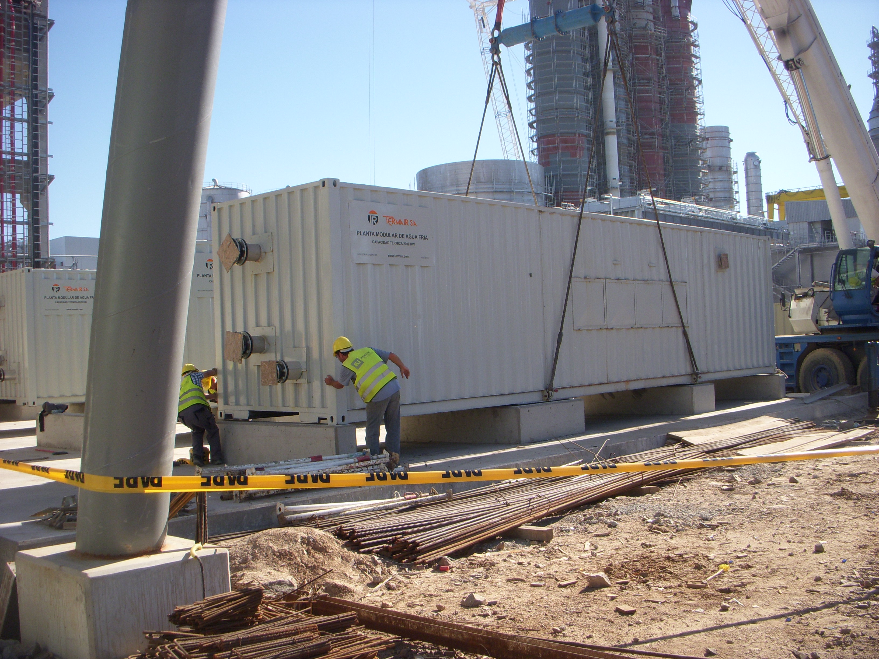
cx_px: 440
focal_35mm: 38
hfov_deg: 49.0
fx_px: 965
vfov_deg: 37.7
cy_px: 330
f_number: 3.3
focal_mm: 6.3
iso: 100
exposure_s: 1/800
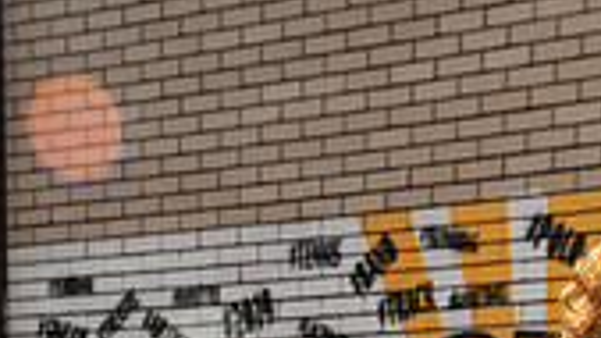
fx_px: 2310
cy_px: 797
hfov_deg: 14.8
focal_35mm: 145
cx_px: 455
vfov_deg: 7.8
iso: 200
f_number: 8
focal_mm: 52
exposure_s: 1/250
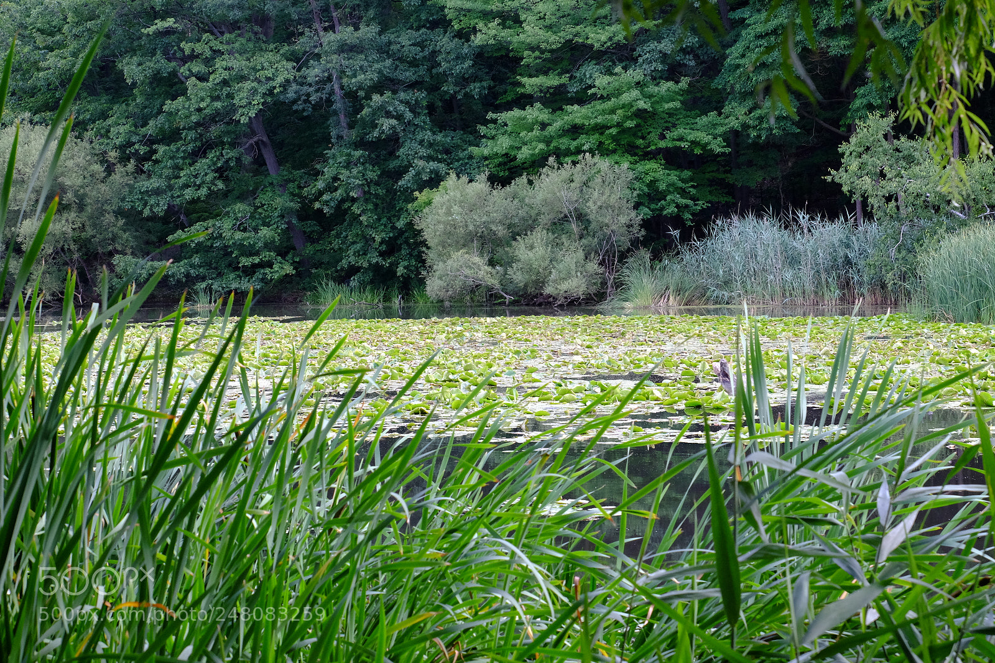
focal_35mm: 74
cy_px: 332
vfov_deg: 18.4
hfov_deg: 27.3
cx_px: 498
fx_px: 2045
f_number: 7.1
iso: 2000
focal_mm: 49.4
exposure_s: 1/80
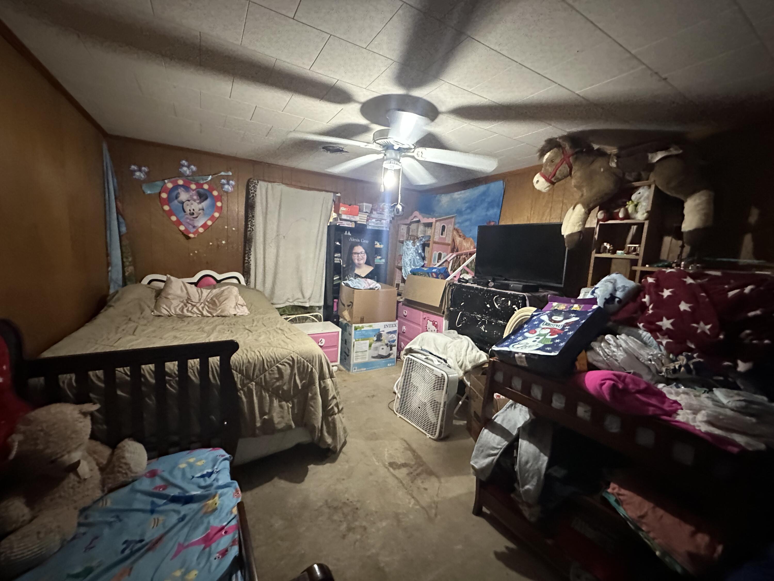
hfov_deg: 102.1
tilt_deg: -10.0
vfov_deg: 85.7
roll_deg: -4.9
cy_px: 290
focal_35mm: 14
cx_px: 387
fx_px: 313
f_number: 2.2
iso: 1000
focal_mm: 2.22
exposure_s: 1/40
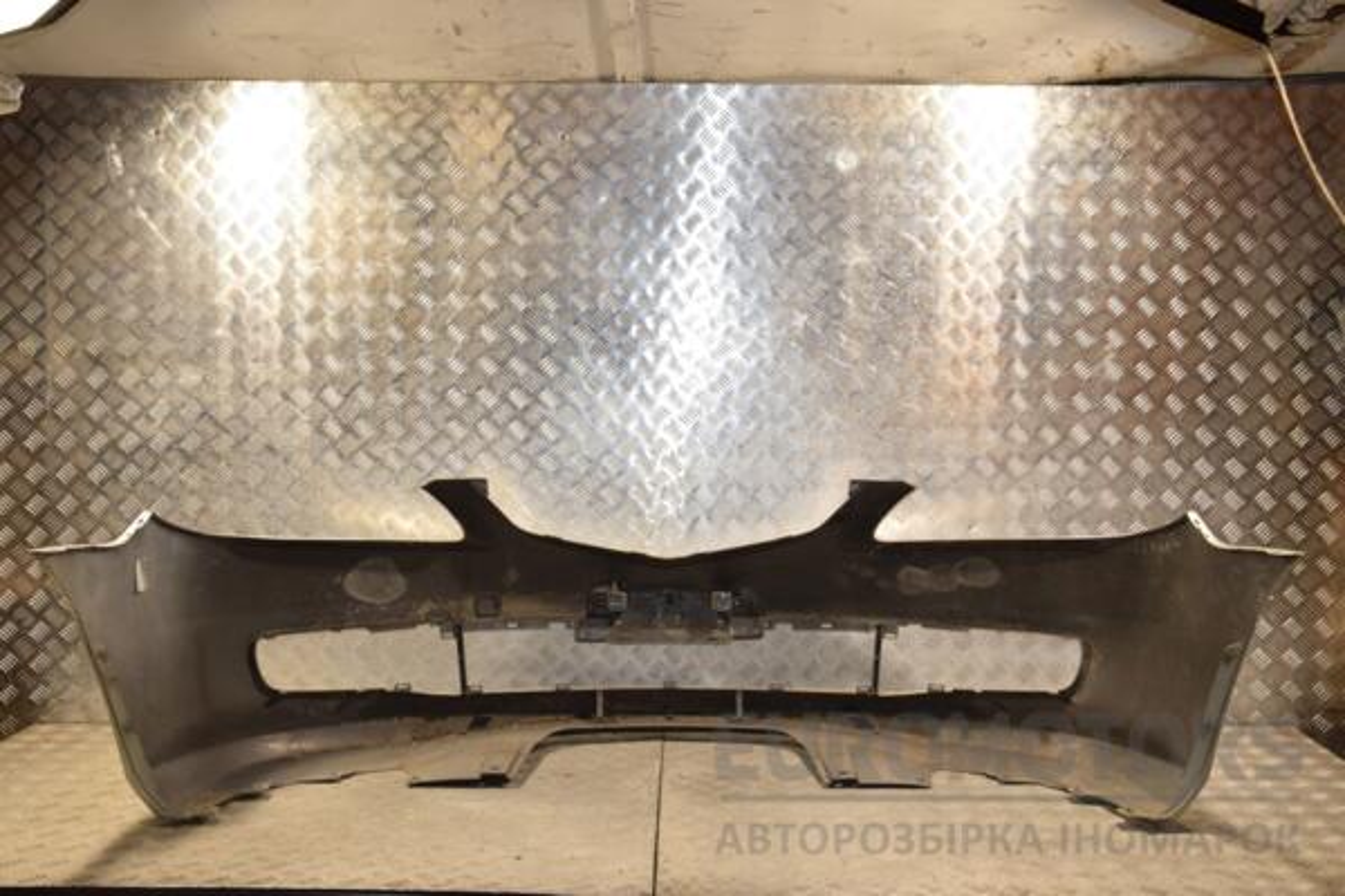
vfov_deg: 35.5
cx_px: 672
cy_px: 448
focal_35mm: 38
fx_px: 1401
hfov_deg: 51.3
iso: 800
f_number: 9
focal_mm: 25
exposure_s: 1/200
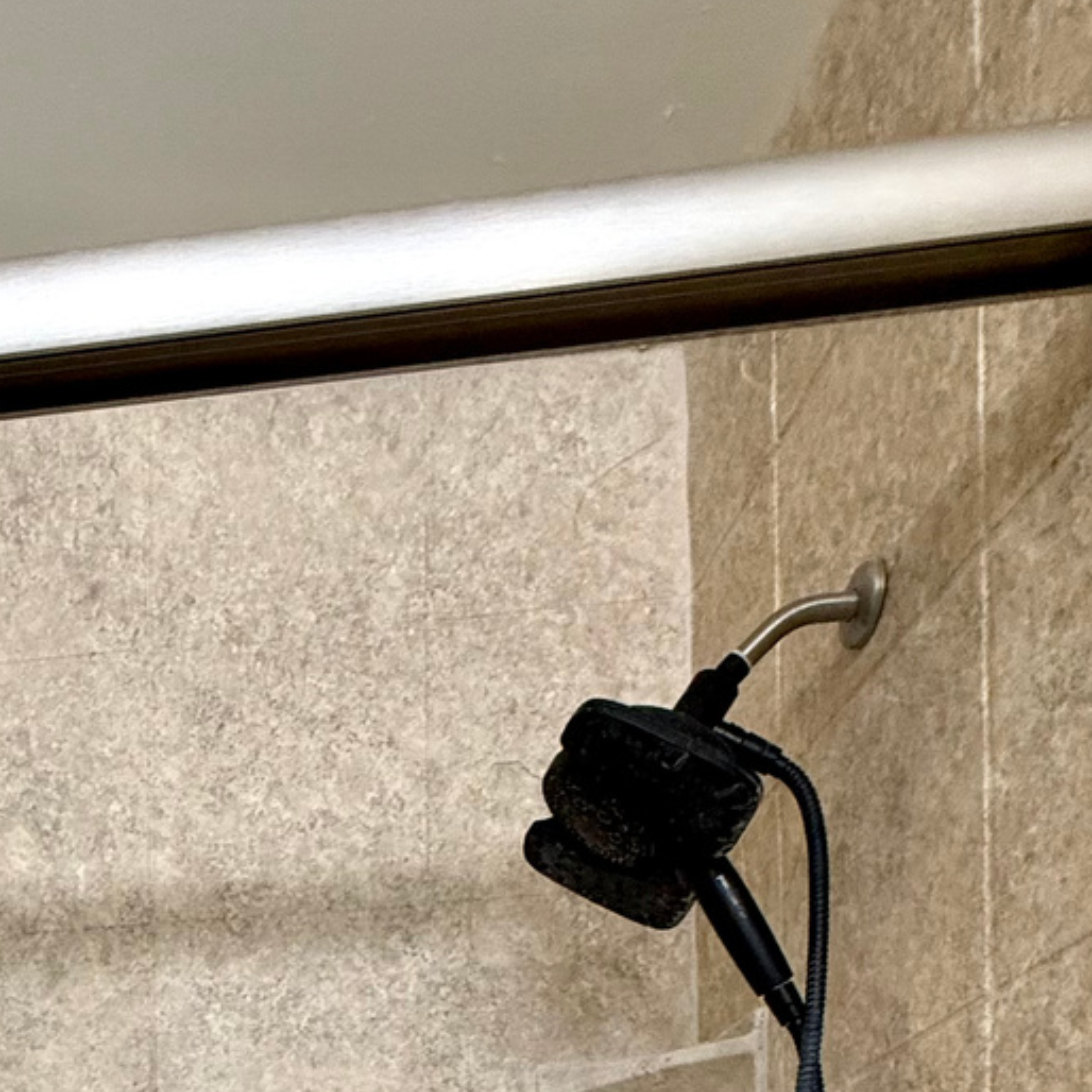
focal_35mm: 37
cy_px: 1504
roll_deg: -0.1
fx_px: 1321
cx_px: 23
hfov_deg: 40.0
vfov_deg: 31.4
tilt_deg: +0.0
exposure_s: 1/60
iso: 250
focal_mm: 2.22
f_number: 2.2
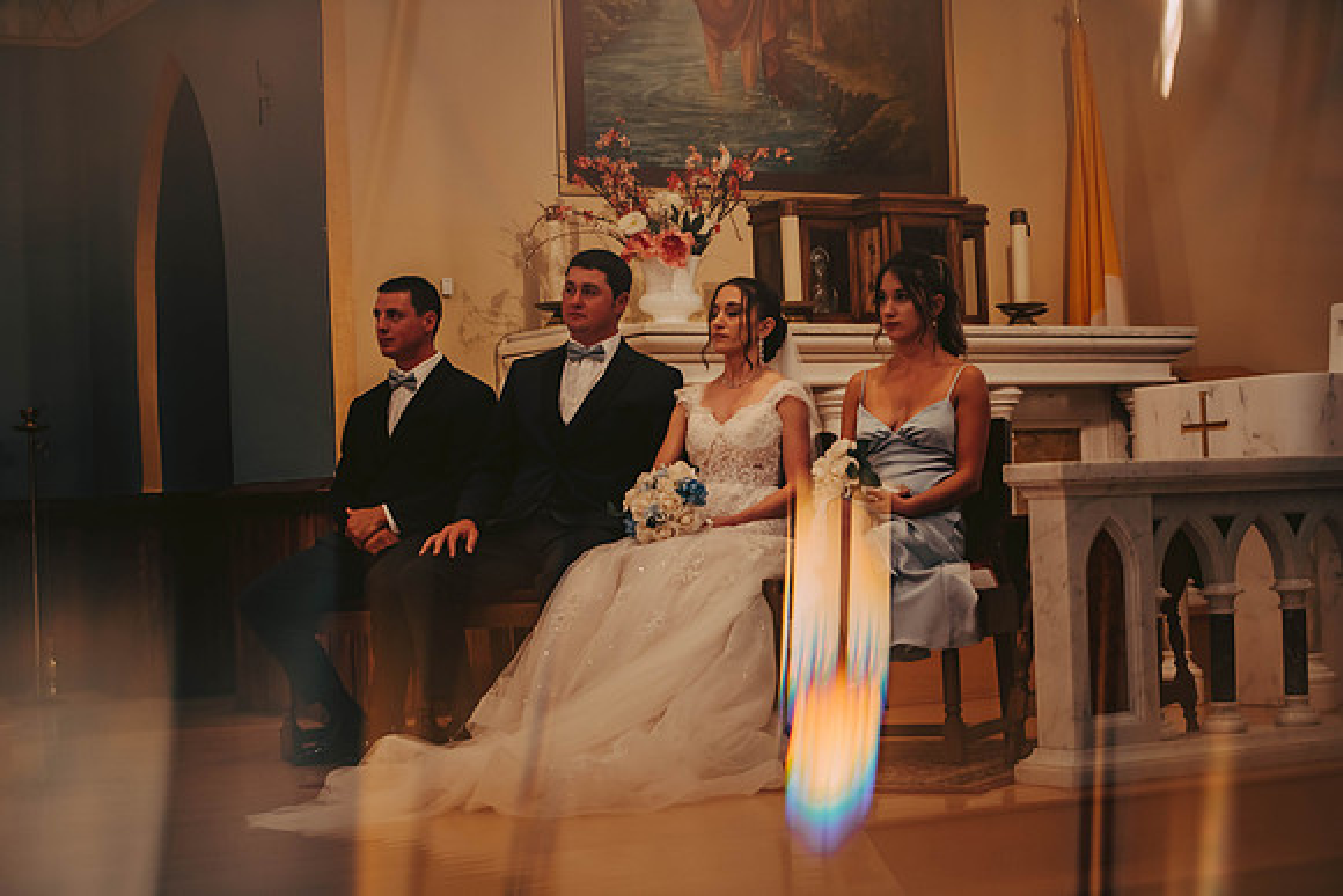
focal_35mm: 70
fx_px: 2612
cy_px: 448
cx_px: 672
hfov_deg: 28.8
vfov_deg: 19.5
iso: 800
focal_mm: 70
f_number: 2.8
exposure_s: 1/80
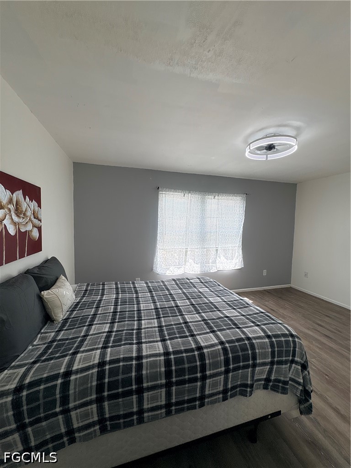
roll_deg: -1.5
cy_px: 234
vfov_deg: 102.1
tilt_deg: -3.3
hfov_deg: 85.7
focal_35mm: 14
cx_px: 176
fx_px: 189
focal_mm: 2.22
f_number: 2.2
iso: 40
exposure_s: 1/189
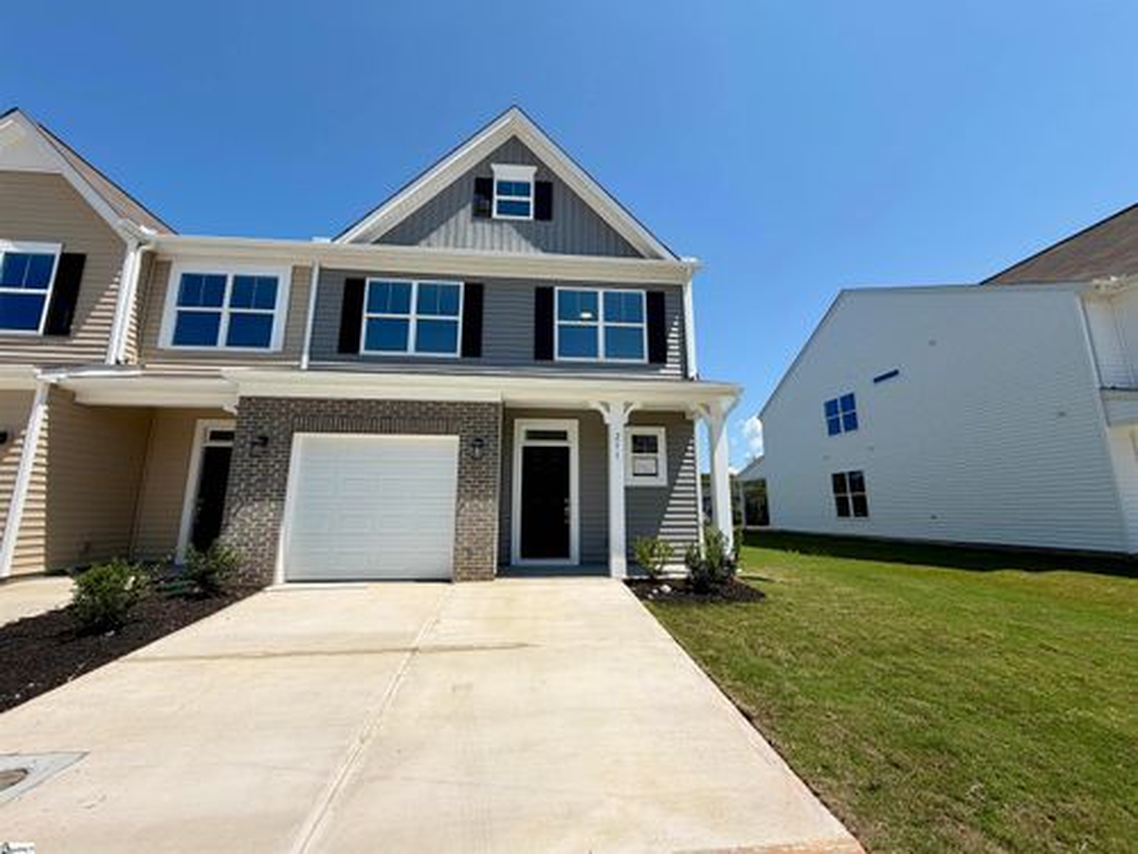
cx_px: 569
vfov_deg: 85.7
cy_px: 427
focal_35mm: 14
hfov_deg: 102.1
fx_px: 460
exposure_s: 1/1125
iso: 25
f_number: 2.2
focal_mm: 2.22
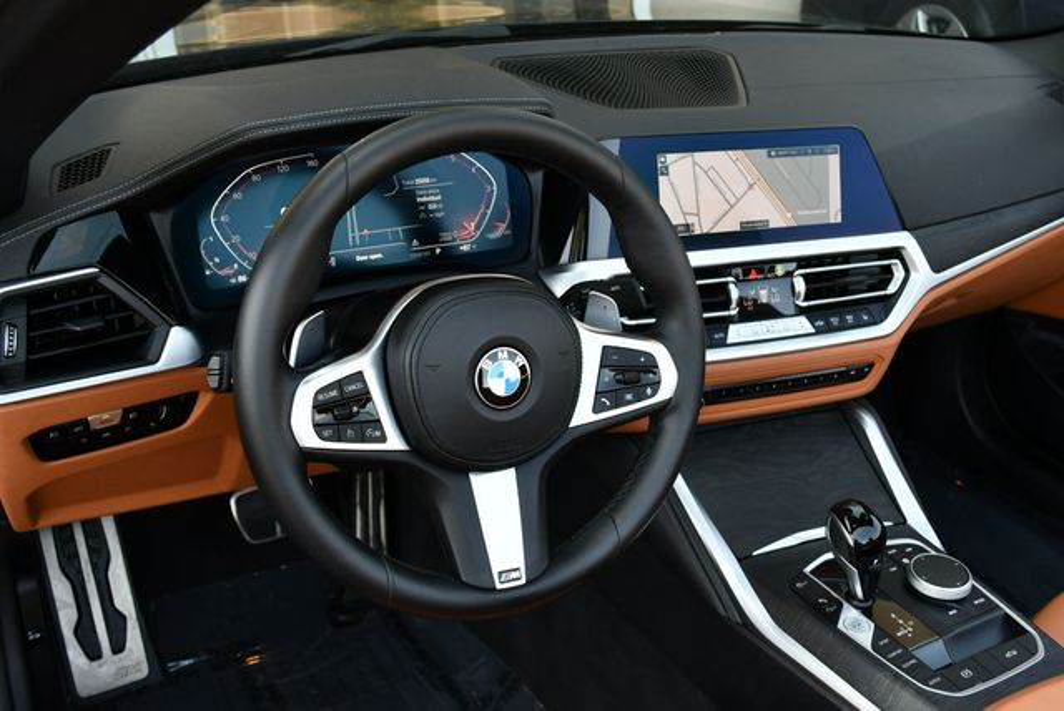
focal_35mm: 36
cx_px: 532
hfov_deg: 53.1
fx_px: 1065
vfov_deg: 36.9
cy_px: 356
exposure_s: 1/250
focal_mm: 18
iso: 400
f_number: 4.5
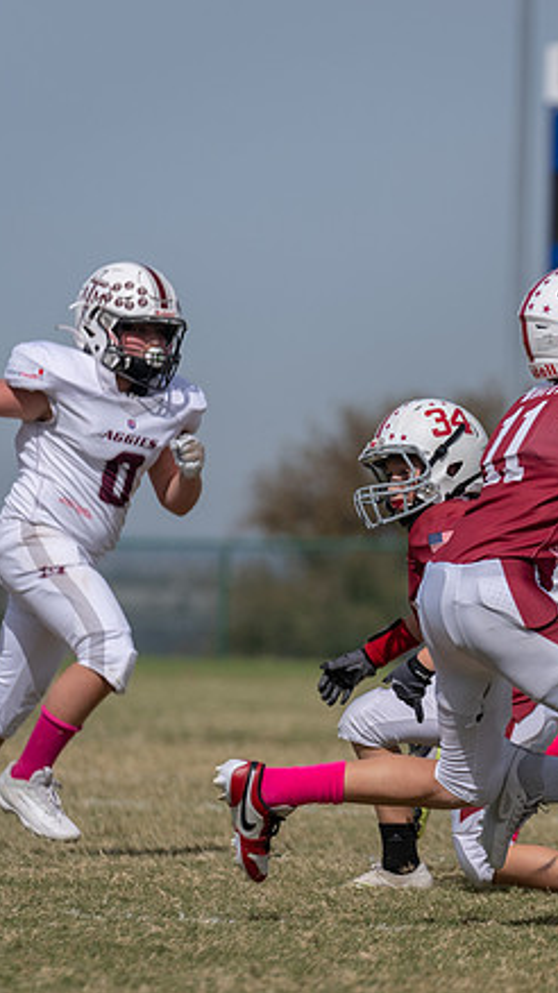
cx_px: 715
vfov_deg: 5.5
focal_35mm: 391
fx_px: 10297
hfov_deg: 3.1
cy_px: 532
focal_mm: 200
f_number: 4
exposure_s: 1/2500
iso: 100
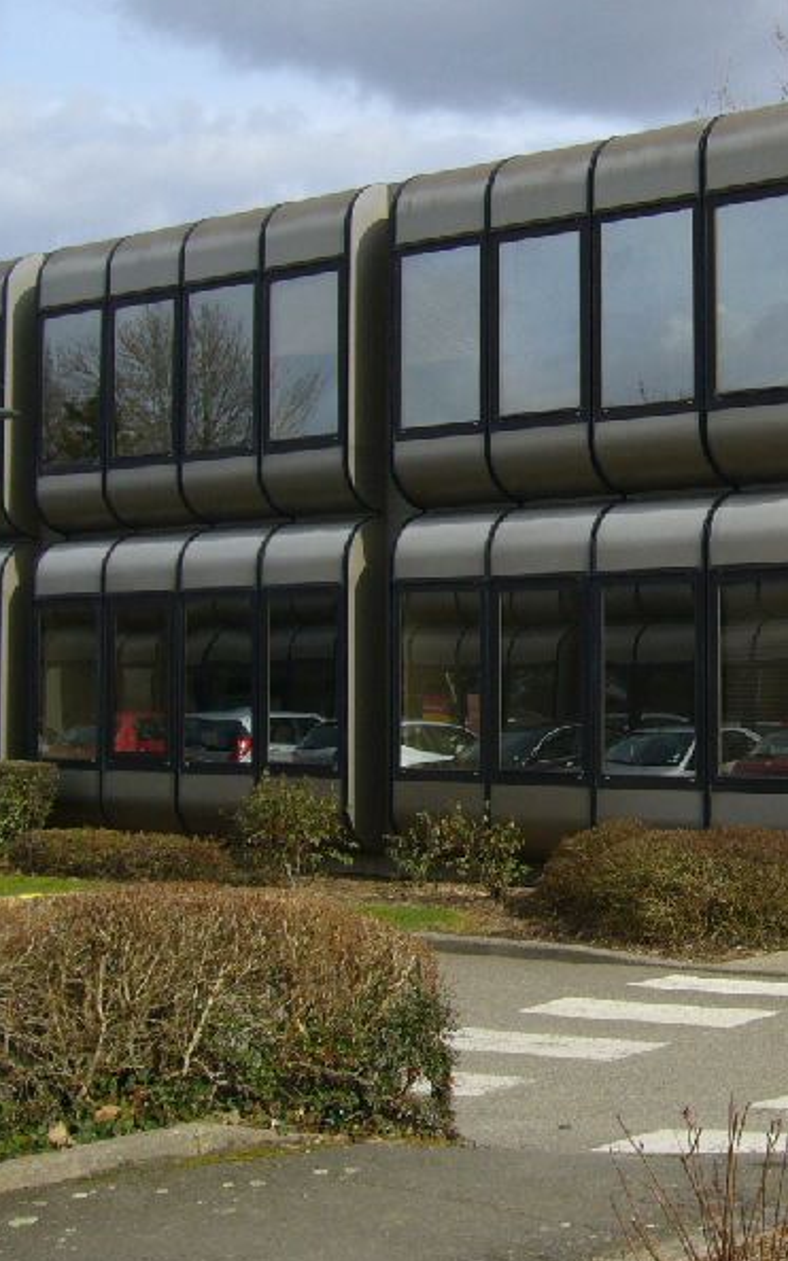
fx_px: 2200
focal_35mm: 64
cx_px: 796
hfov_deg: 19.7
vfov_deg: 31.9
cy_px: 490
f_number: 5.6
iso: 80
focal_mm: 5.8
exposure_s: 1/320
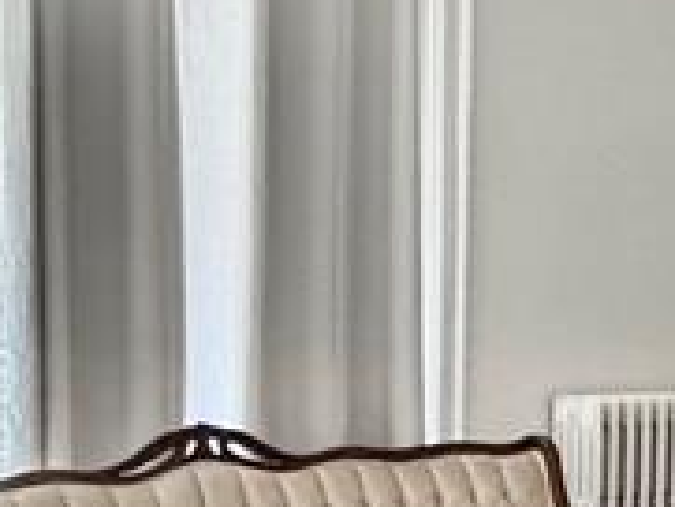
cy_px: 503
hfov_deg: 24.6
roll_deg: -1.5
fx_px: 1541
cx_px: 448
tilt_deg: -10.4
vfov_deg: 18.2
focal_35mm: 79
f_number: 2.2
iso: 400
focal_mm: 2.22
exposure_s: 1/60
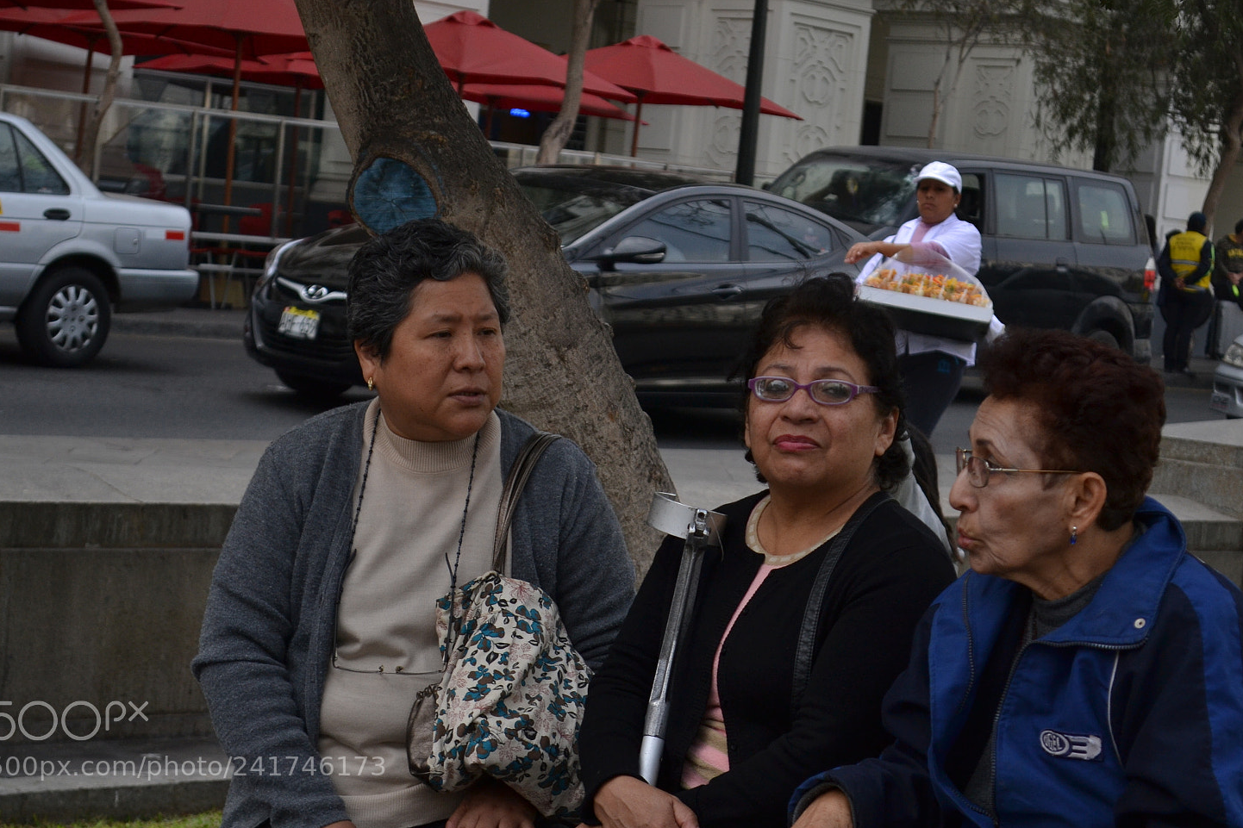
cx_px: 624
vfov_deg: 14.9
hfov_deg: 22.2
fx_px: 3161
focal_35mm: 92
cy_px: 375
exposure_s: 1/640
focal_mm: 55
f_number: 5.6
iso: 200
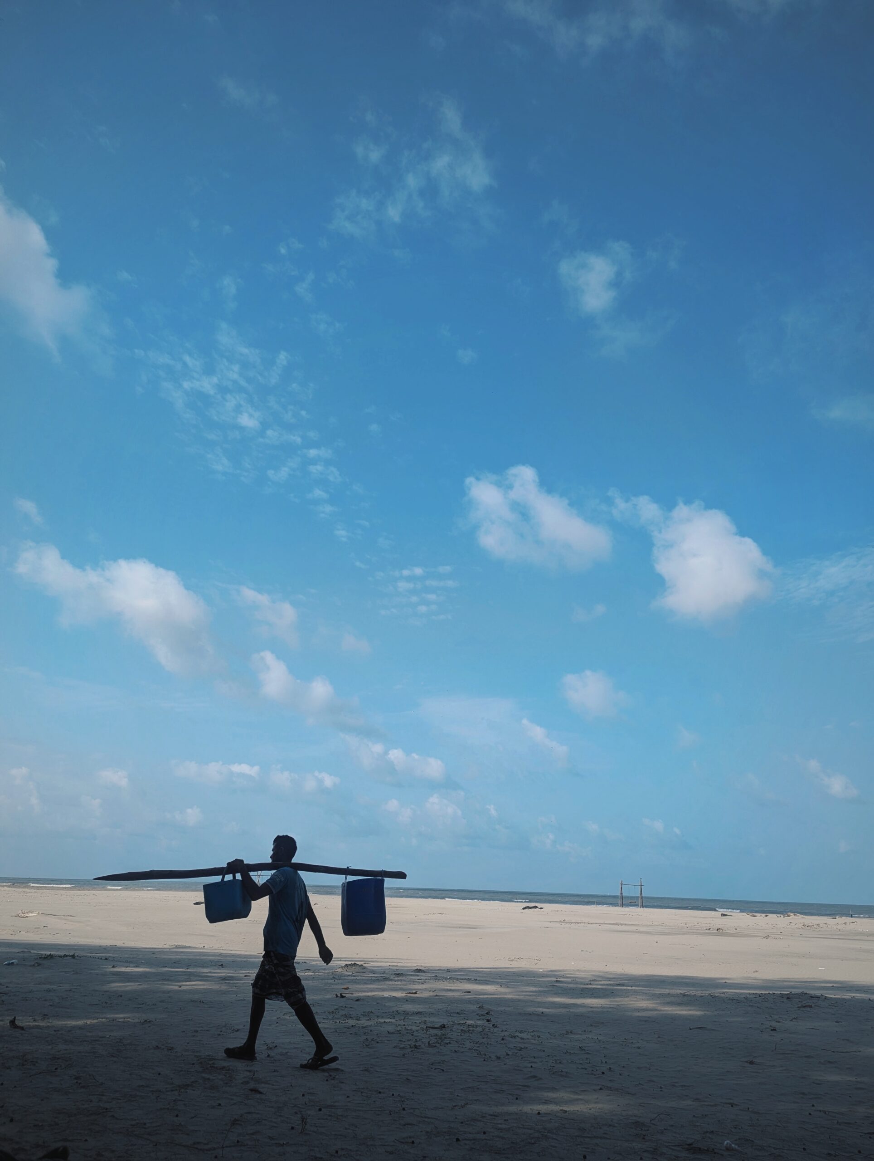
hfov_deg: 56.9
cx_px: 437
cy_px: 580
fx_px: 806
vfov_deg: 71.5
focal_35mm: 24
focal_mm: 6.81
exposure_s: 1/2217
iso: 56
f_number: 1.85
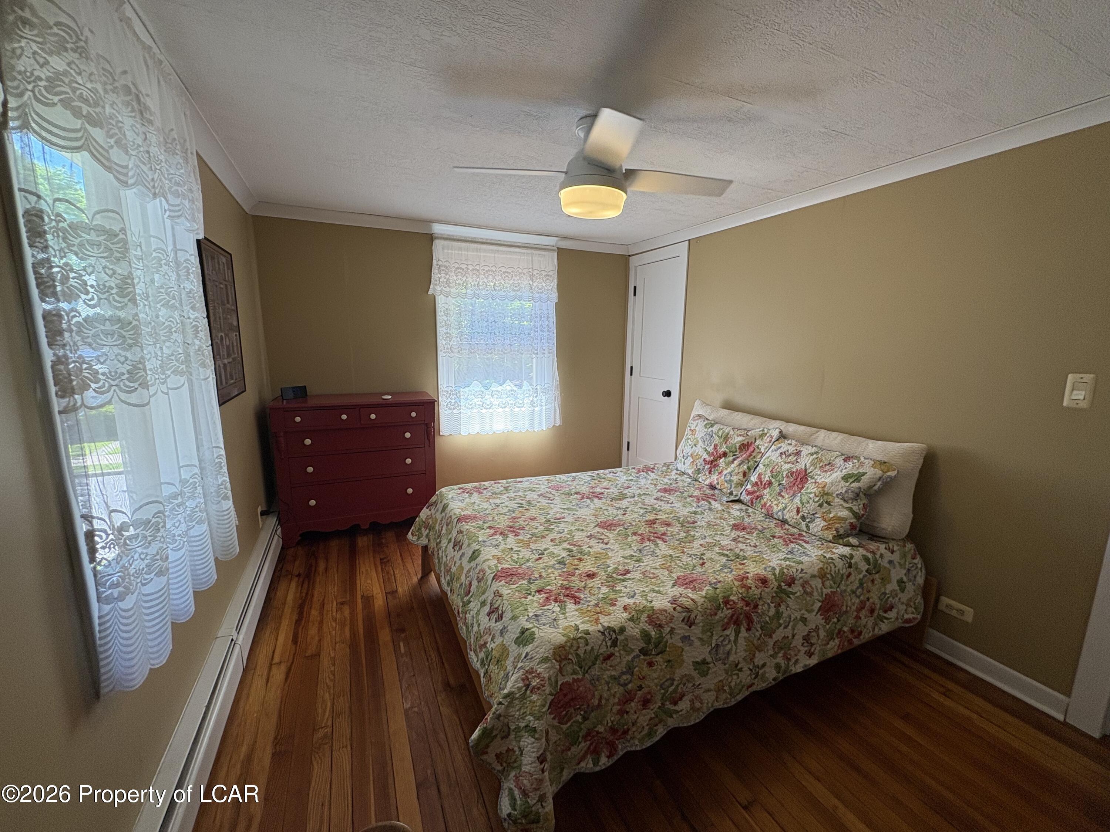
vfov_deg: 85.7
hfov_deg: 102.1
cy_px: 416
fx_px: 449
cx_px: 555
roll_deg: +0.2
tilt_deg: -8.8
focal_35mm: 14
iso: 80
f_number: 2.2
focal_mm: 2.22
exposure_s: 1/99
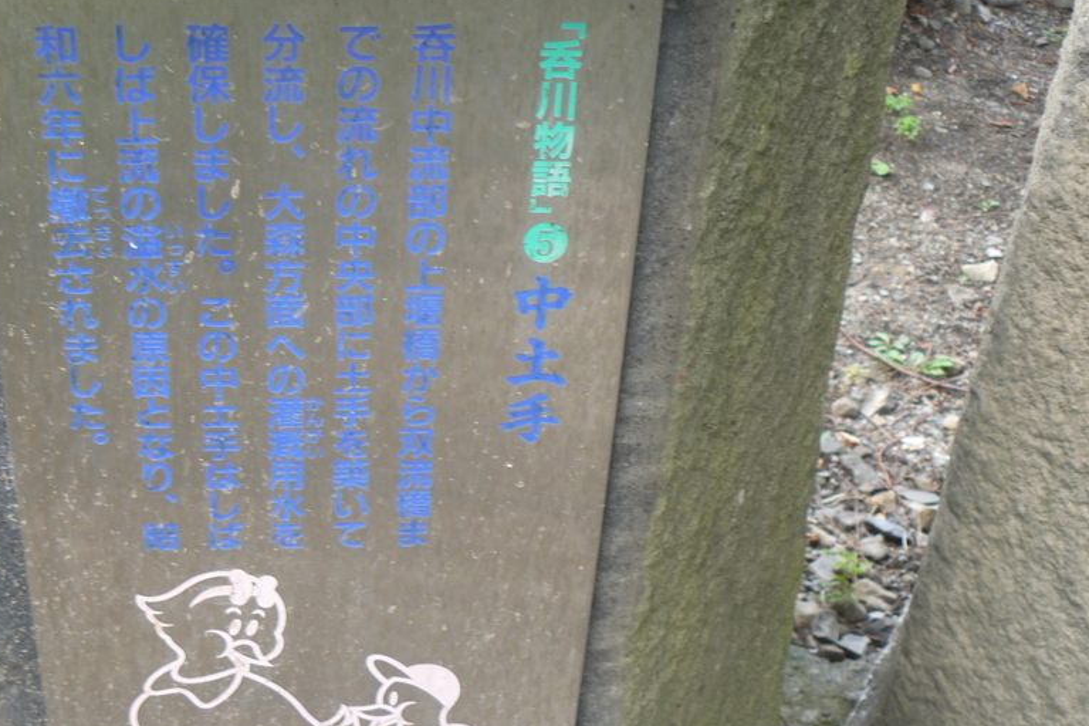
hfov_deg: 39.2
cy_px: 401
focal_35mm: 50
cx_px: 365
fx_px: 1512
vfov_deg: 27.0
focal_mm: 6
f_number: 4
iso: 80
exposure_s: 1/60
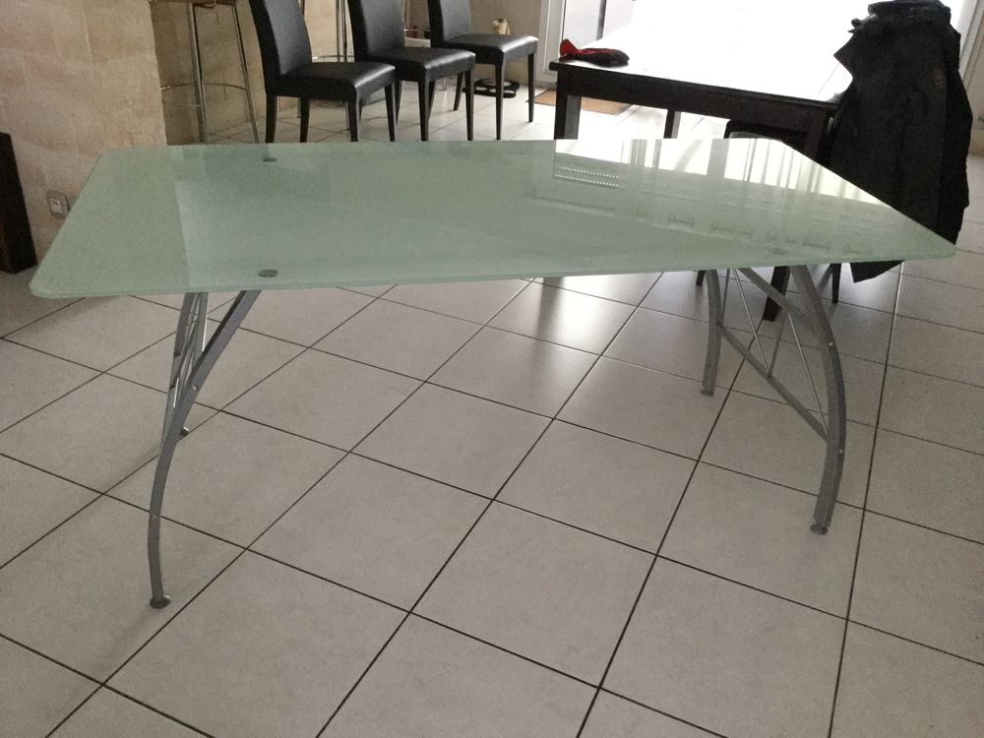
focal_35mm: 31
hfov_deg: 58.4
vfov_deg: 45.4
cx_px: 492
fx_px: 881
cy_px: 369
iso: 250
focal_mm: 3.3
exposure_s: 1/33
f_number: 2.4
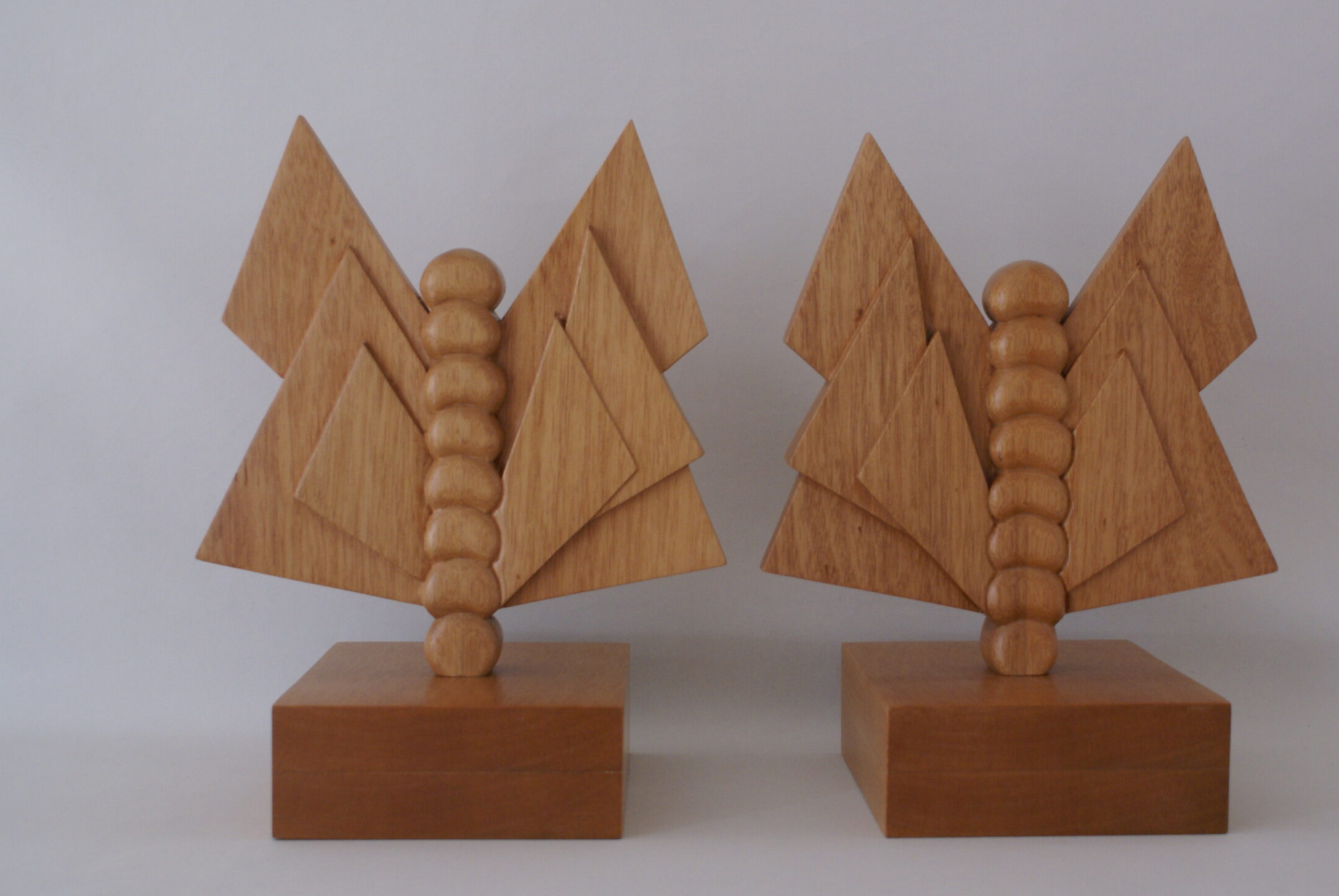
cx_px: 771
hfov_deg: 37.4
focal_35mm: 53
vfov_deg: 25.6
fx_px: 1974
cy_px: 419
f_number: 5
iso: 400
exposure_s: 1/15
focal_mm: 30
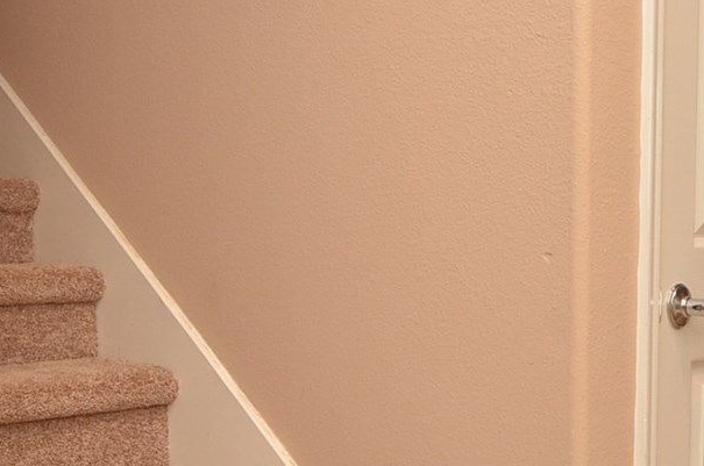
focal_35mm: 54
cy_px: 300
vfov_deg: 24.9
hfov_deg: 36.5
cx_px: 229
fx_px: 1054
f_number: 6.3
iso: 640
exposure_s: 1/60
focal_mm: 10
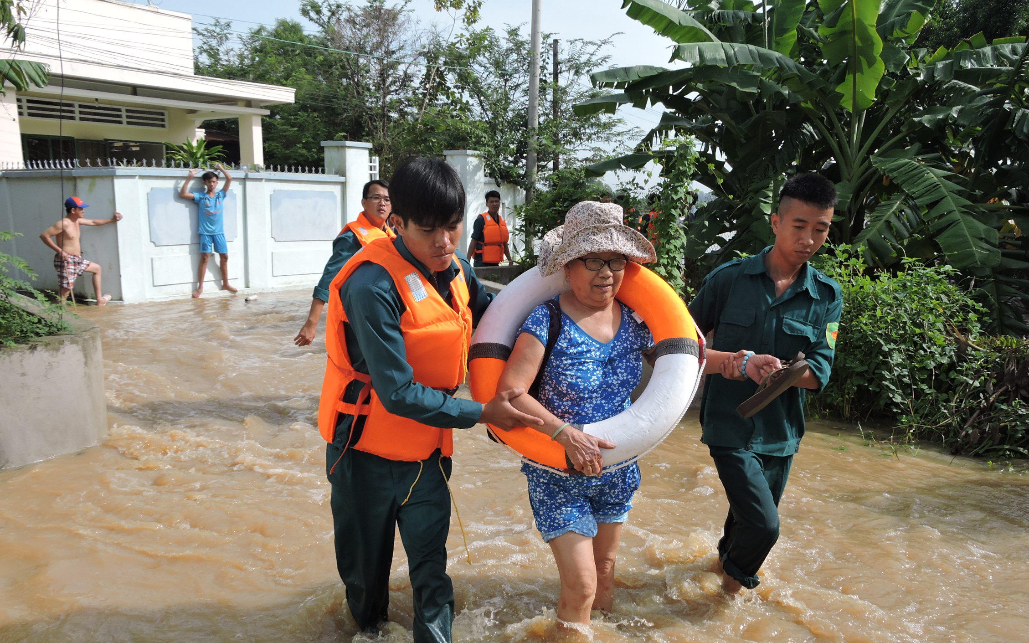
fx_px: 897
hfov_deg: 59.7
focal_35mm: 32
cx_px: 515
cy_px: 386
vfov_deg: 39.3
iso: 100
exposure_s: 1/800
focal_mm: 5.4
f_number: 3.5
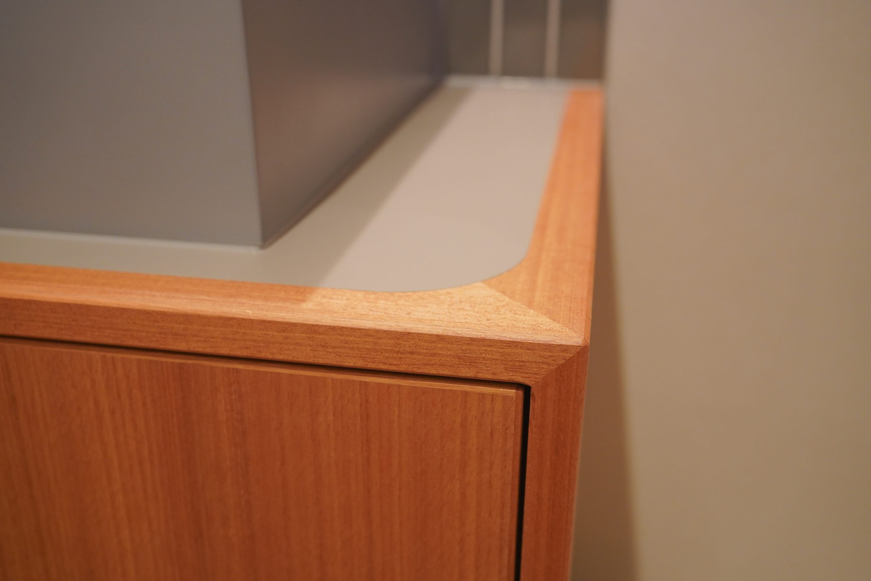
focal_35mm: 35
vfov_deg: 37.9
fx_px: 847
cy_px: 290
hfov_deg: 54.4
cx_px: 436
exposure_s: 1/40
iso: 2000
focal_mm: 35
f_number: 4.5
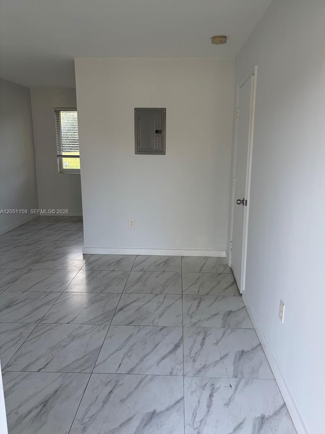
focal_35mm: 27
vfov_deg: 65.3
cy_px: 212
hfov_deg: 51.3
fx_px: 338
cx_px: 168
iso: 64
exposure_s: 1/122
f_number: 1.6
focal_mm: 5.96
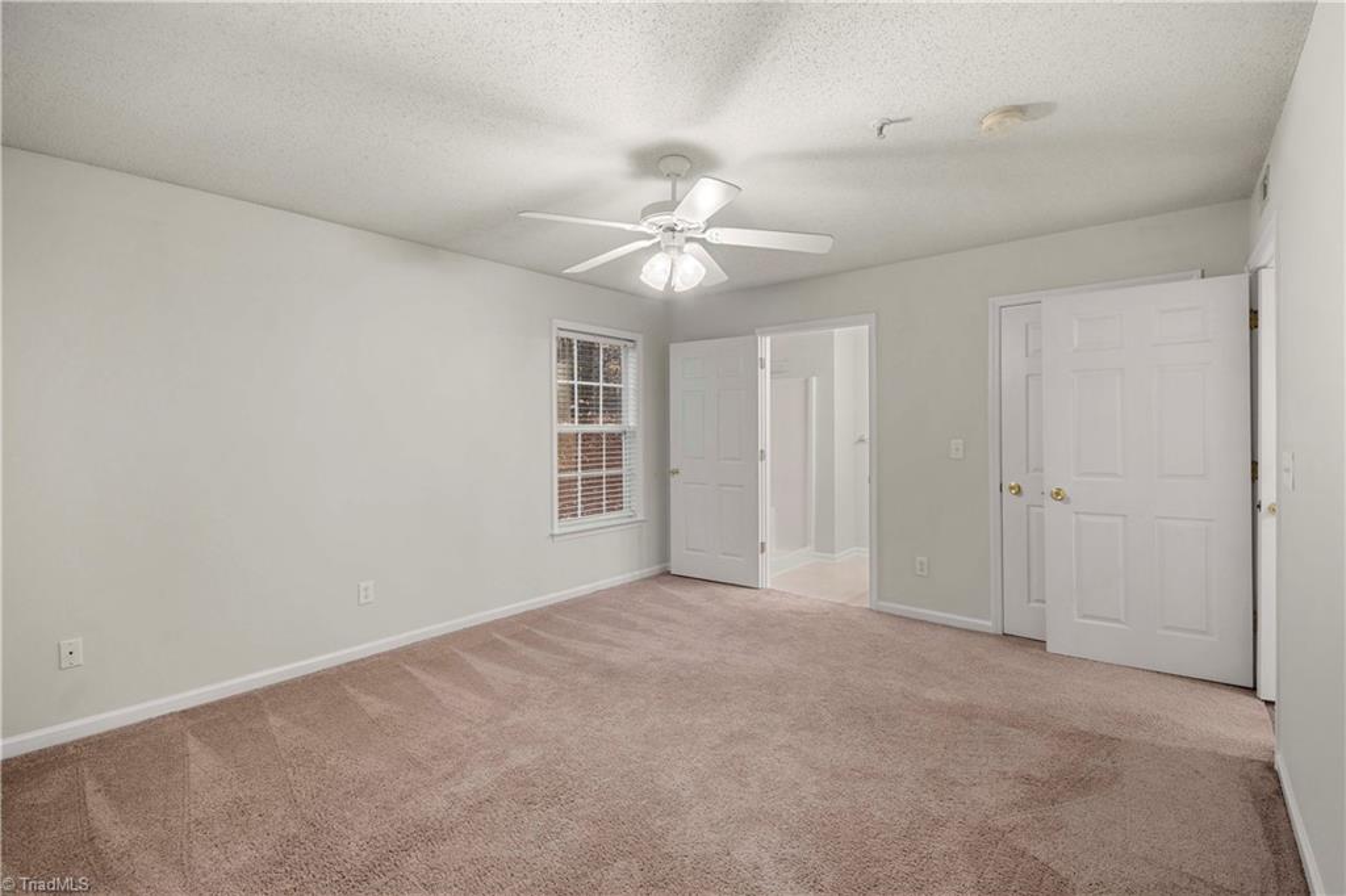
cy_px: 448
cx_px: 673
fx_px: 561
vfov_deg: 77.3
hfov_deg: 100.4
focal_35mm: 15
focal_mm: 10
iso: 400
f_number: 8
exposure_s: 1/1.67
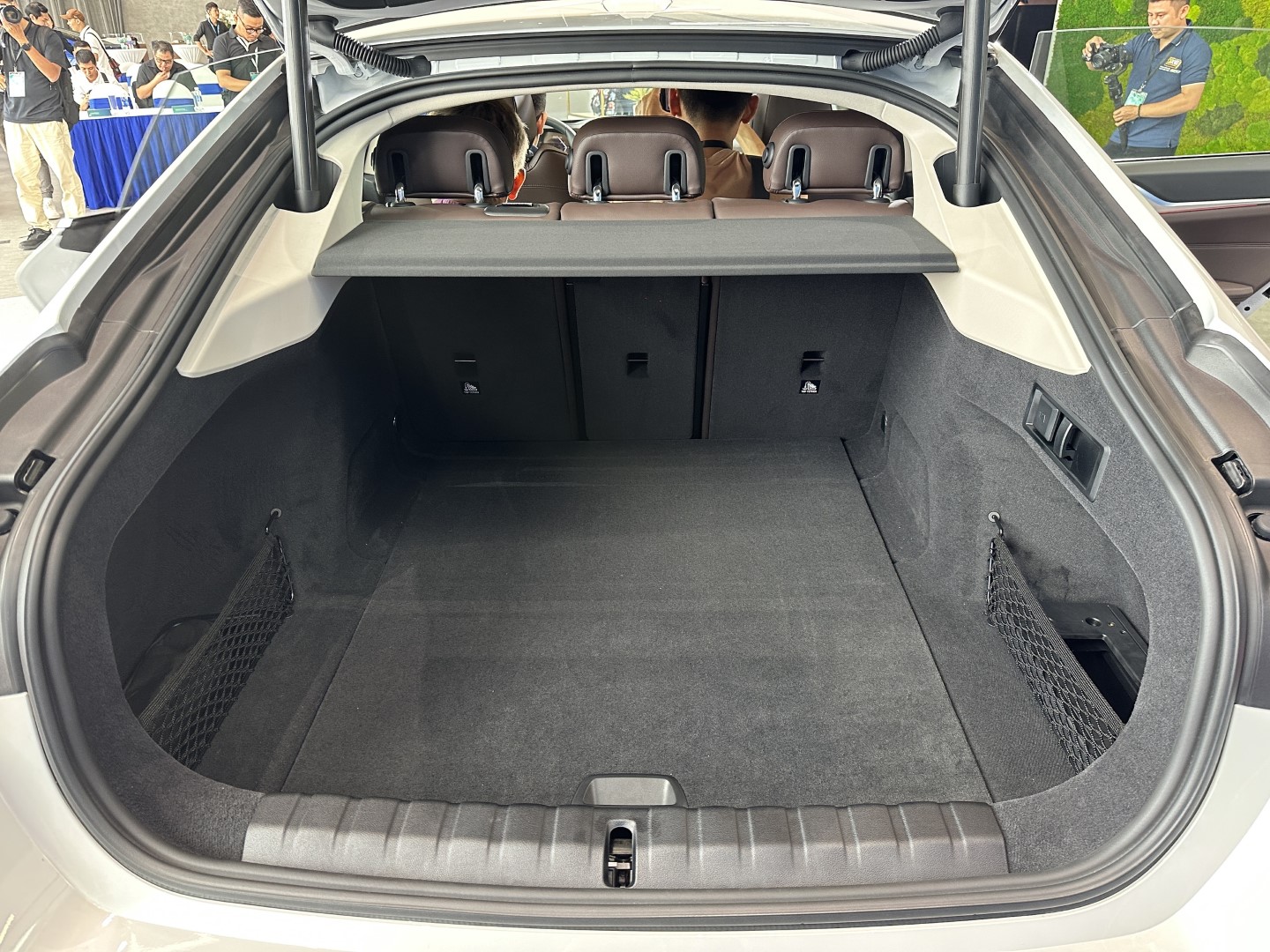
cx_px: 635
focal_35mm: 24
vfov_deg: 56.8
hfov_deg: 71.6
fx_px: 881
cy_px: 476
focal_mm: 6.86
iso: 200
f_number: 1.78
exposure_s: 1/50
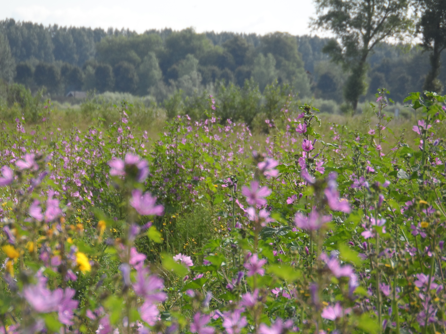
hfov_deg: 4.6
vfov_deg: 3.5
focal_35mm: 427
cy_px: 167
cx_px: 223
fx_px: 5502
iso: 80
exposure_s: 1/180
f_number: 5.6
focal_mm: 69.3
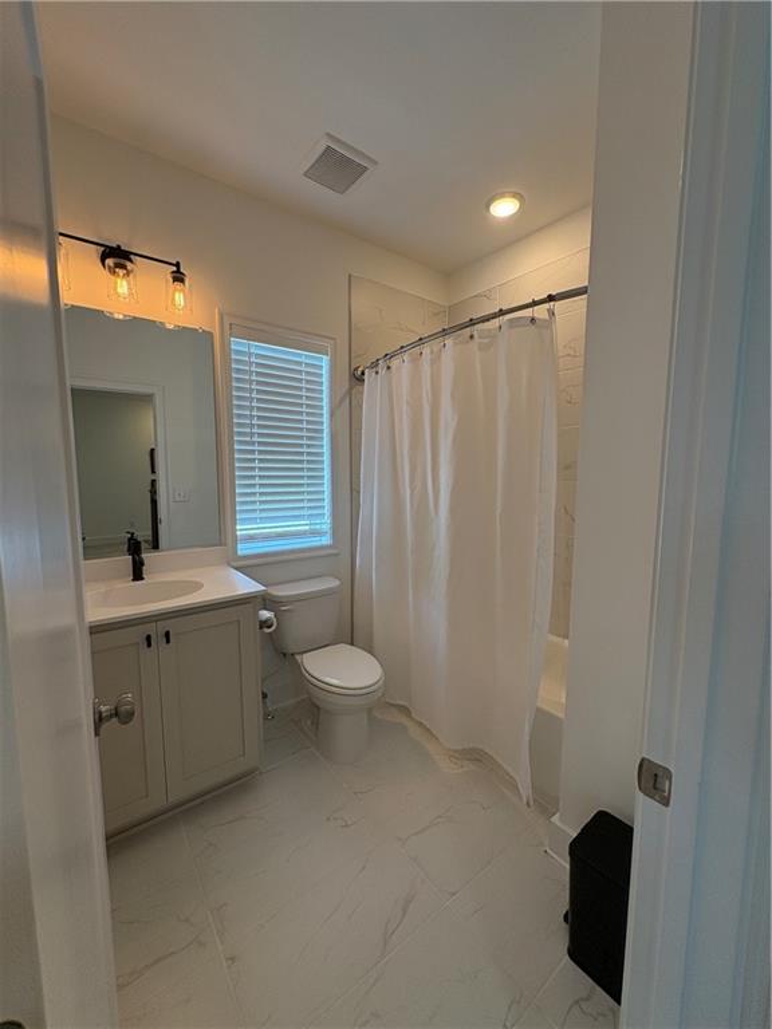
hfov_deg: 85.7
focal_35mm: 14
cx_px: 386
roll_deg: +0.3
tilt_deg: -5.8
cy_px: 514
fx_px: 416
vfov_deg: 102.1
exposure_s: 1/120
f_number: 2.2
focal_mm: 2.22
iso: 100
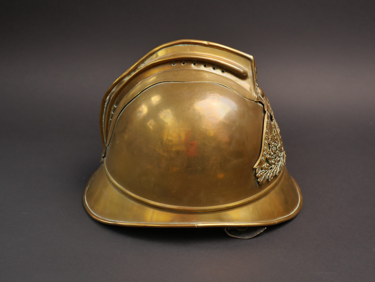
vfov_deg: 32.9
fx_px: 477
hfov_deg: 42.9
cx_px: 188
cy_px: 141
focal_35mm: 44
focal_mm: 22
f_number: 3.2
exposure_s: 1/100
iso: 200
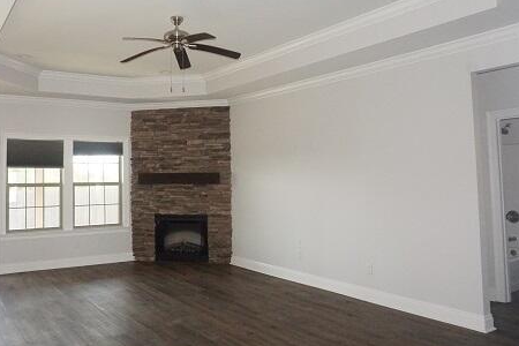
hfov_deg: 58.2
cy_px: 145
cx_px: 204
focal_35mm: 32
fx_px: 461
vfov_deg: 41.0
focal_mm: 16
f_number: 8
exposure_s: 1/160
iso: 6400
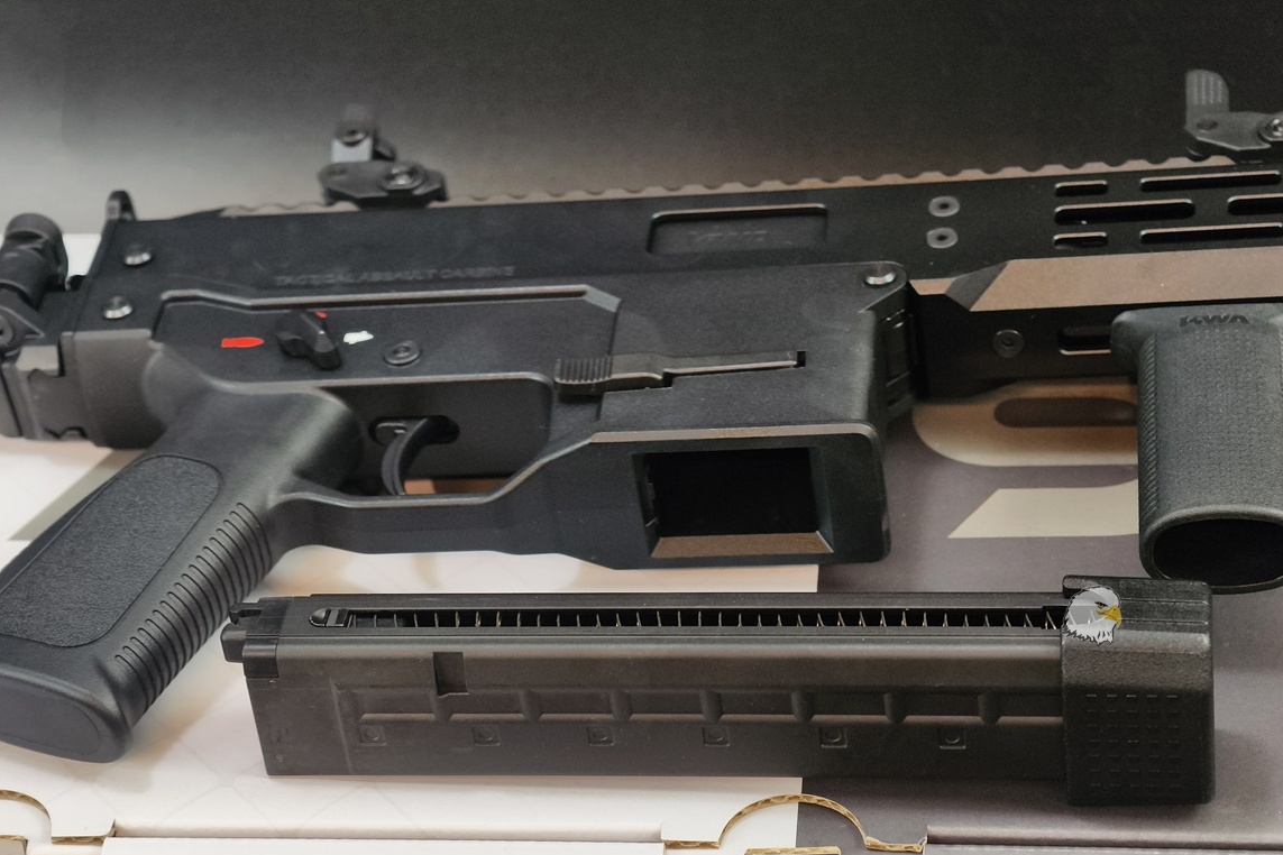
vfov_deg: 14.7
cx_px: 672
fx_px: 3314
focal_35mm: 93
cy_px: 481
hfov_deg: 21.9
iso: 754
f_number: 2.67
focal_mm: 22.48
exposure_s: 1/13.3
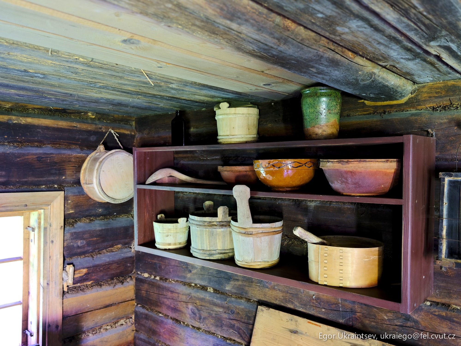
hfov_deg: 61.7
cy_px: 173
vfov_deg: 48.2
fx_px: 386
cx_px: 230
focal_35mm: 29
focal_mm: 36.3
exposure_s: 8
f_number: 5.6
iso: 100
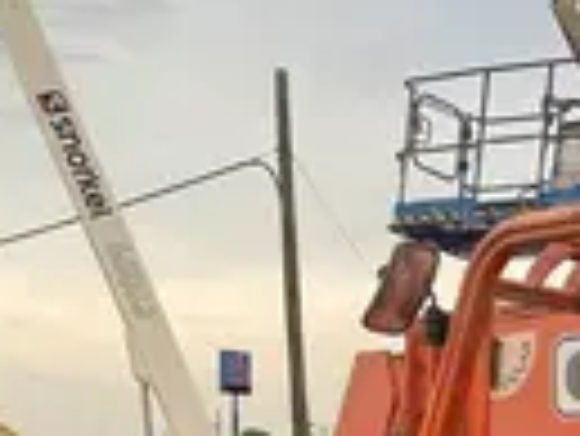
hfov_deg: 15.5
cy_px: 667
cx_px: 1012
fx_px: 1862
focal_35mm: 111
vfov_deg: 12.6
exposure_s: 1/213
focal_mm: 4.25
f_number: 1.8
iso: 32
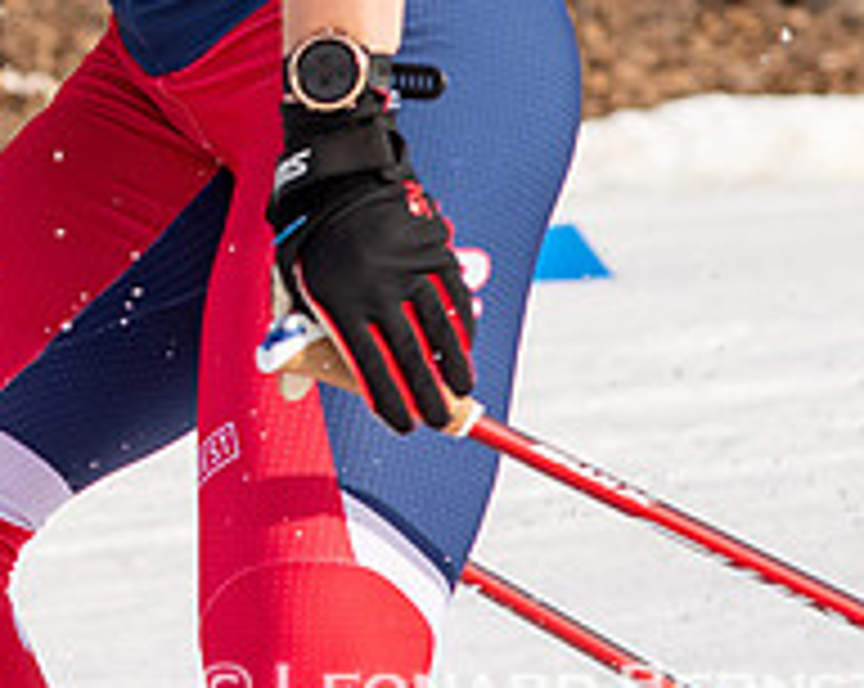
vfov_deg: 3.6
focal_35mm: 422
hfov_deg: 4.6
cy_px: -220
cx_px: -402
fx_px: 10775
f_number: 5.6
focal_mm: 85
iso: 400
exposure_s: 1/2000
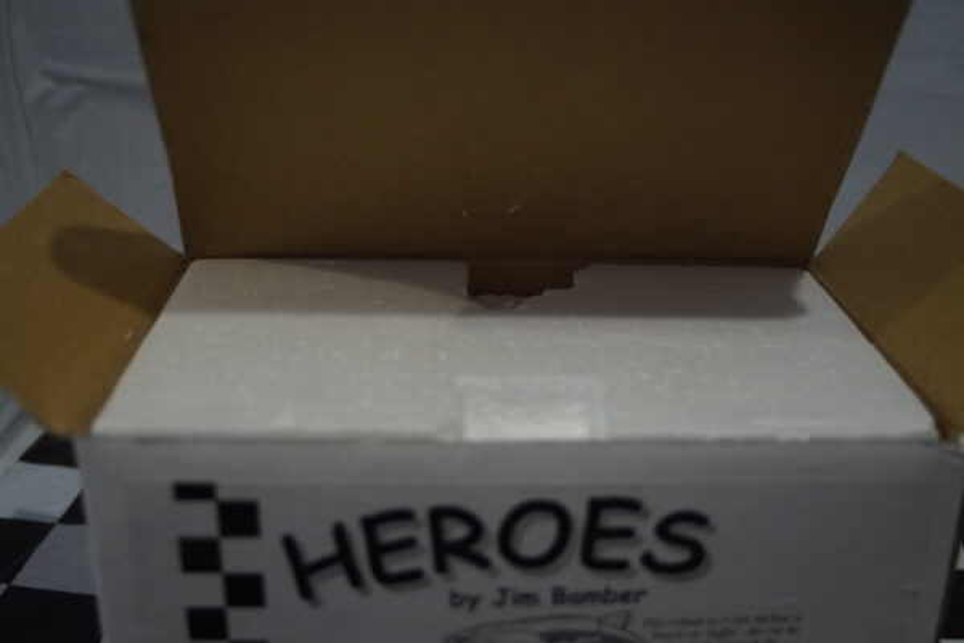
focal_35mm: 45
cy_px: 322
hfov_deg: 43.6
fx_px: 1205
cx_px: 482
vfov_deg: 29.9
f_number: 4
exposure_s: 1/160
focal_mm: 30
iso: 1600
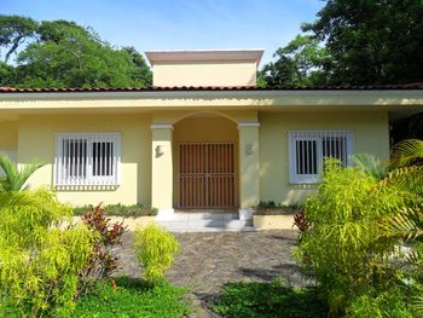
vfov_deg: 51.4
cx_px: 212
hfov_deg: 65.3
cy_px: 159
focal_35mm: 27
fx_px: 330
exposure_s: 1/1000
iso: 100
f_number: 3.5
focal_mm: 4.9
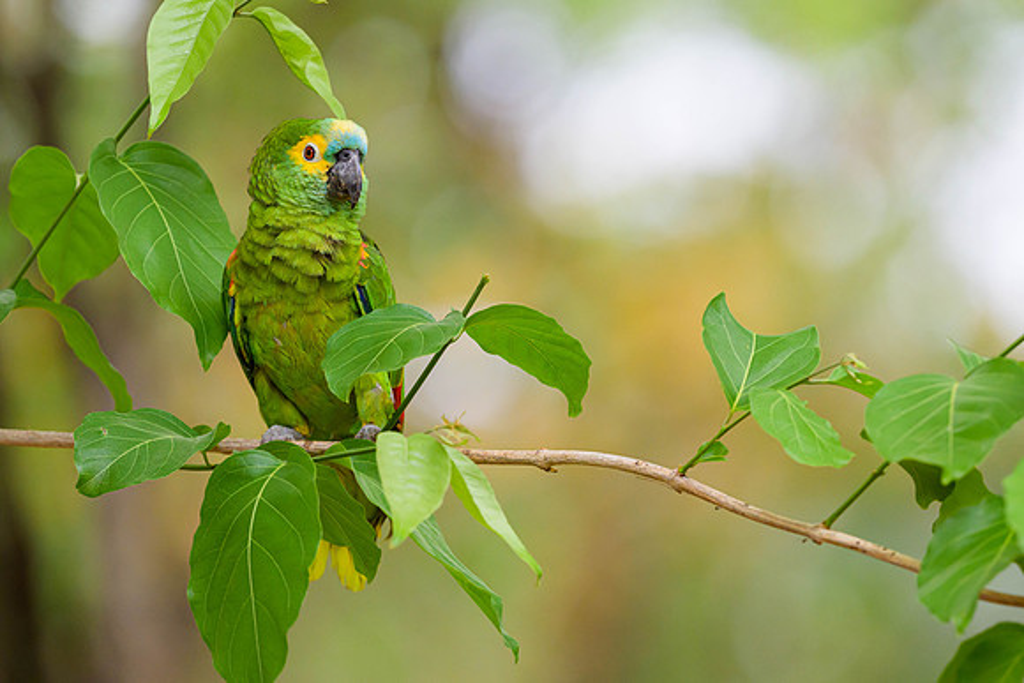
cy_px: 335
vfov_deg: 2.7
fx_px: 14460
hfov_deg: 4.1
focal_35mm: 508
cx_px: 530
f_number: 4.5
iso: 1400
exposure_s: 1/3200
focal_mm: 400
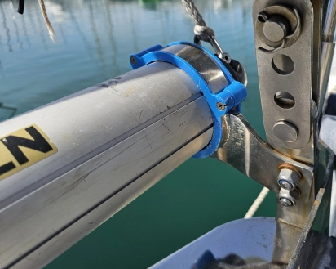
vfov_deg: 48.3
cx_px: 221
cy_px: 112
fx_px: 298
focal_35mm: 30
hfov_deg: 57.6
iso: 20
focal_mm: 6.3
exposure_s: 1/1123
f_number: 1.7
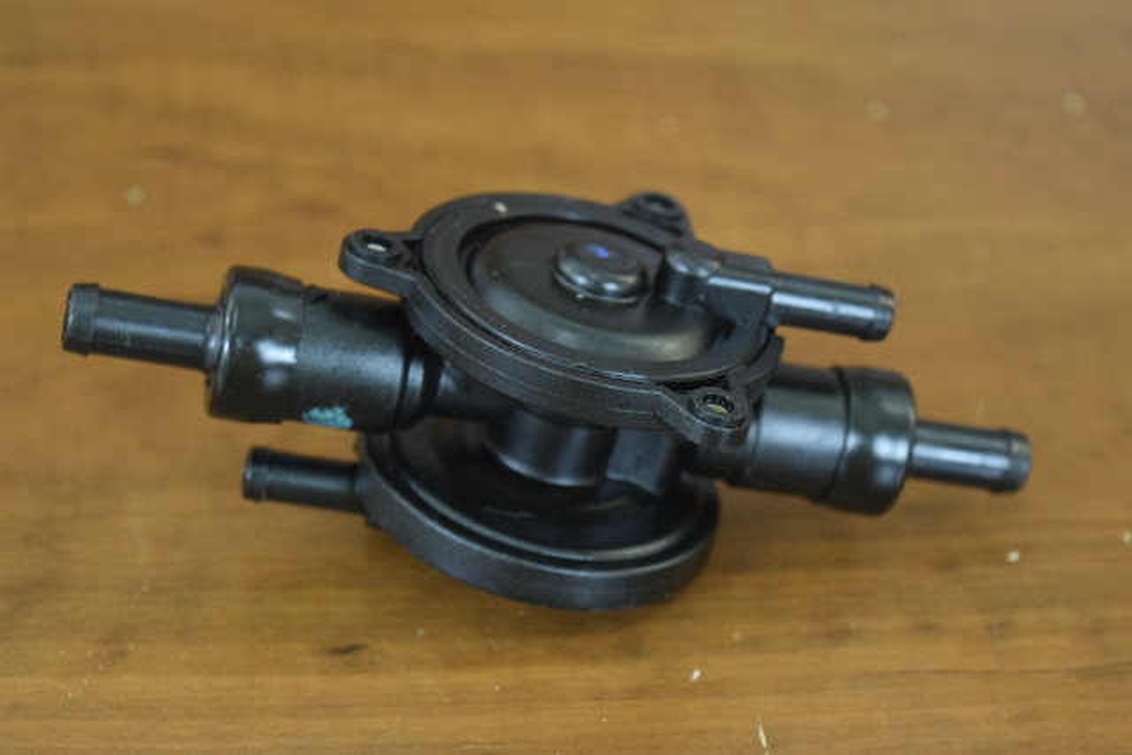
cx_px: 566
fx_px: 2595
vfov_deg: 16.6
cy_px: 378
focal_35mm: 82
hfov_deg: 24.6
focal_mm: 55
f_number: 5.6
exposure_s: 1/125
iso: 1250
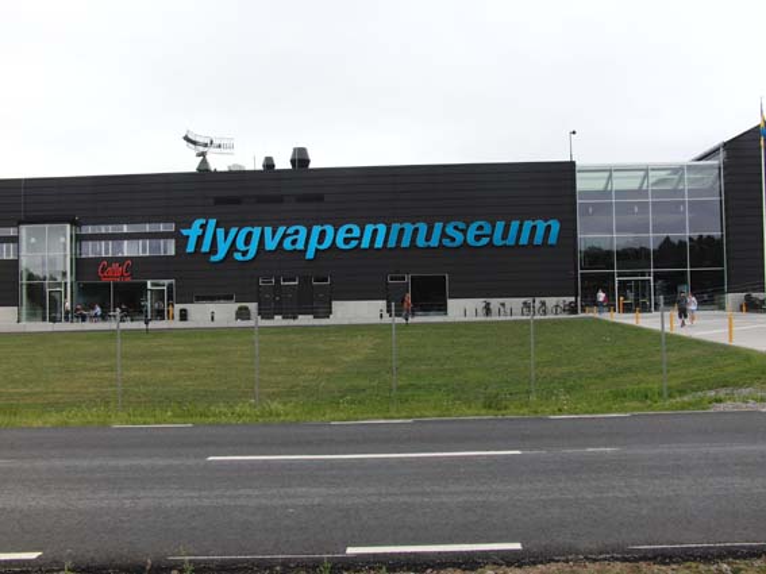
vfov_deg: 39.6
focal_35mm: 36
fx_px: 796
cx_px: 383
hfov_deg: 51.4
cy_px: 287
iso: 100
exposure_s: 1/125
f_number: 7.6
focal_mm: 7.3
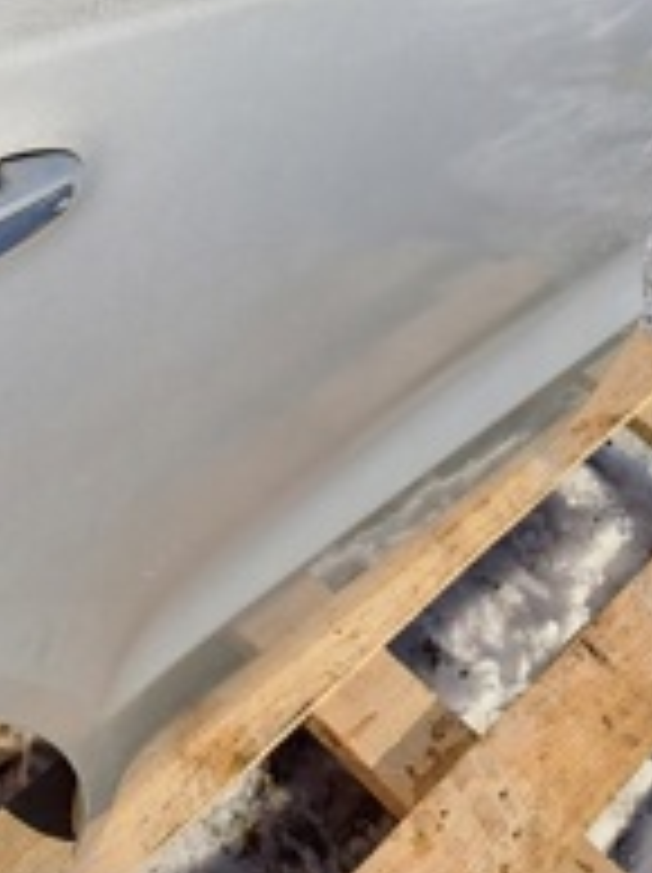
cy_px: -76
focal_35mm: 62
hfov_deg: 22.7
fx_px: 1560
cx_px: 13
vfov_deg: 28.5
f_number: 1.8
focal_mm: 4.65
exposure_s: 1/2146
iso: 32
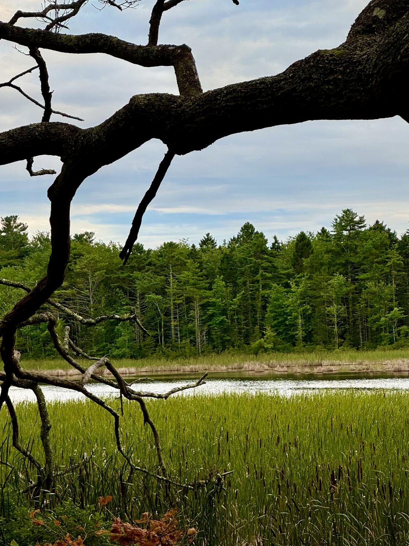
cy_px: 269
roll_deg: +1.6
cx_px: 210
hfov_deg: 14.8
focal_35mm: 100
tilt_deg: +2.2
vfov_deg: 19.6
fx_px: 1575
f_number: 2.8
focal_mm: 9
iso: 25
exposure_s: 1/99
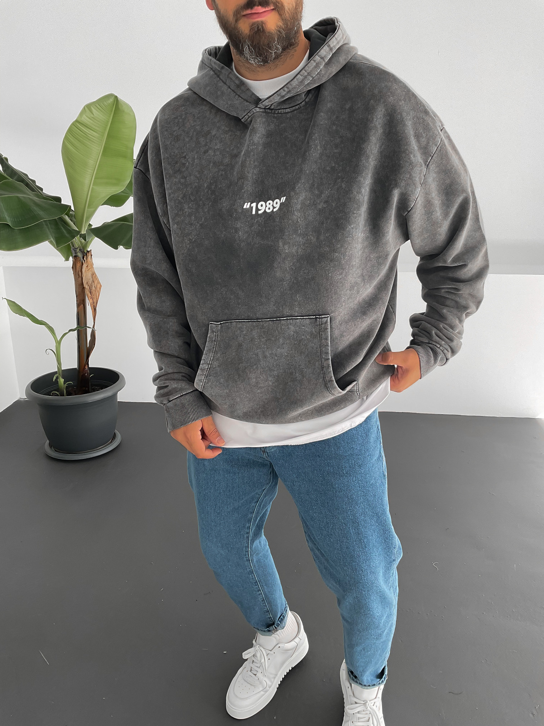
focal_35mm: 29
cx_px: 272
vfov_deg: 61.7
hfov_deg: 48.2
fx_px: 608
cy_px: 363
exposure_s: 1/120
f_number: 1.8
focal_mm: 3
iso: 25
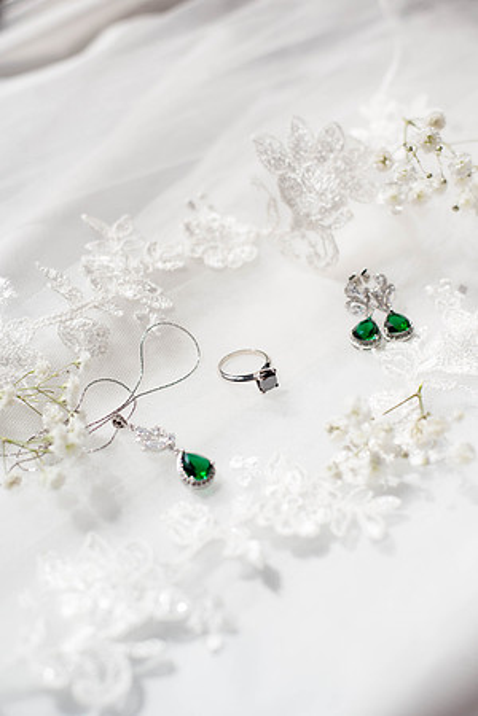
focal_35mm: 50
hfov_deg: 27.0
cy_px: 358
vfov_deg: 39.6
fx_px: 996
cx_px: 239
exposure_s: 1/1000
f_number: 4
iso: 100
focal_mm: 50
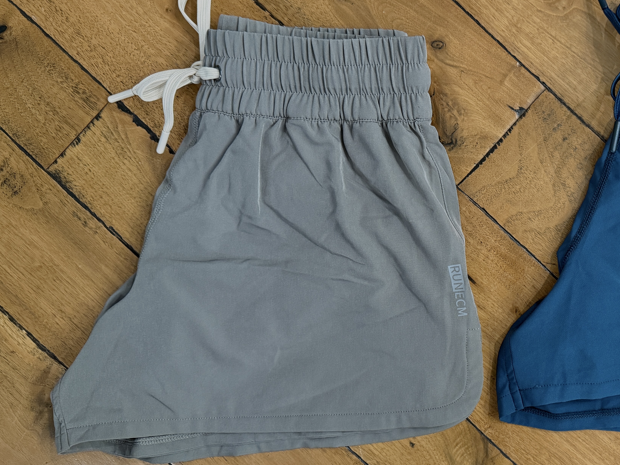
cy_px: 241
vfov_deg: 34.3
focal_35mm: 42
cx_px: 505
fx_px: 752
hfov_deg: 42.6
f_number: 1.78
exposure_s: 1/60
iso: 400
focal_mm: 6.76
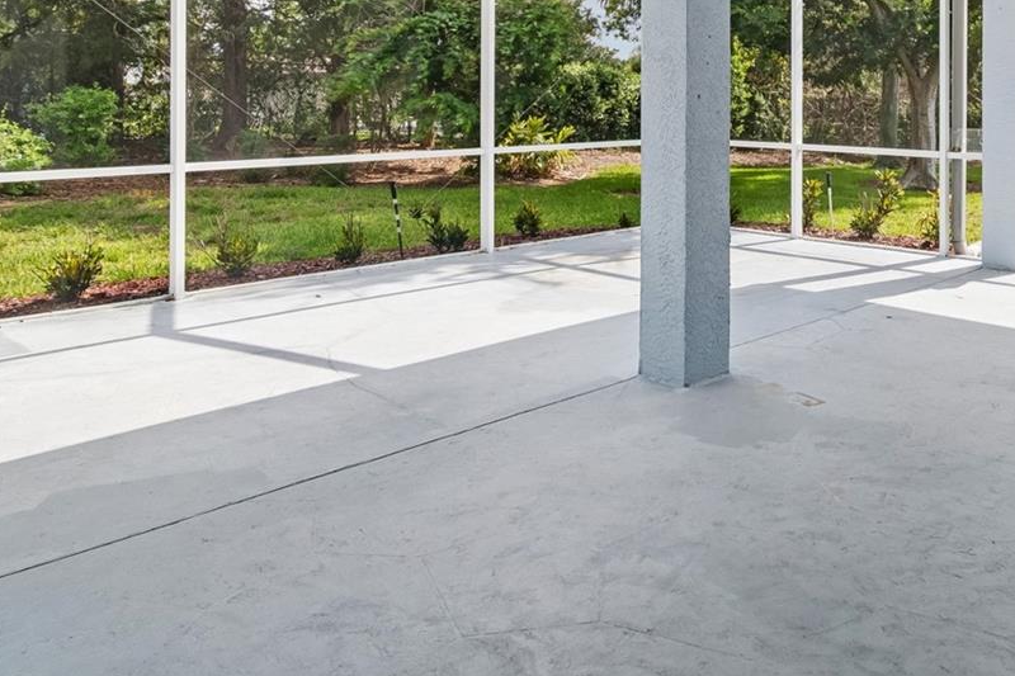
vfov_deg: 41.1
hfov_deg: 59.2
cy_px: 105
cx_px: 742
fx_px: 846
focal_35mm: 30
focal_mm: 10
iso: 100
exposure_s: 1/6
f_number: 7.1
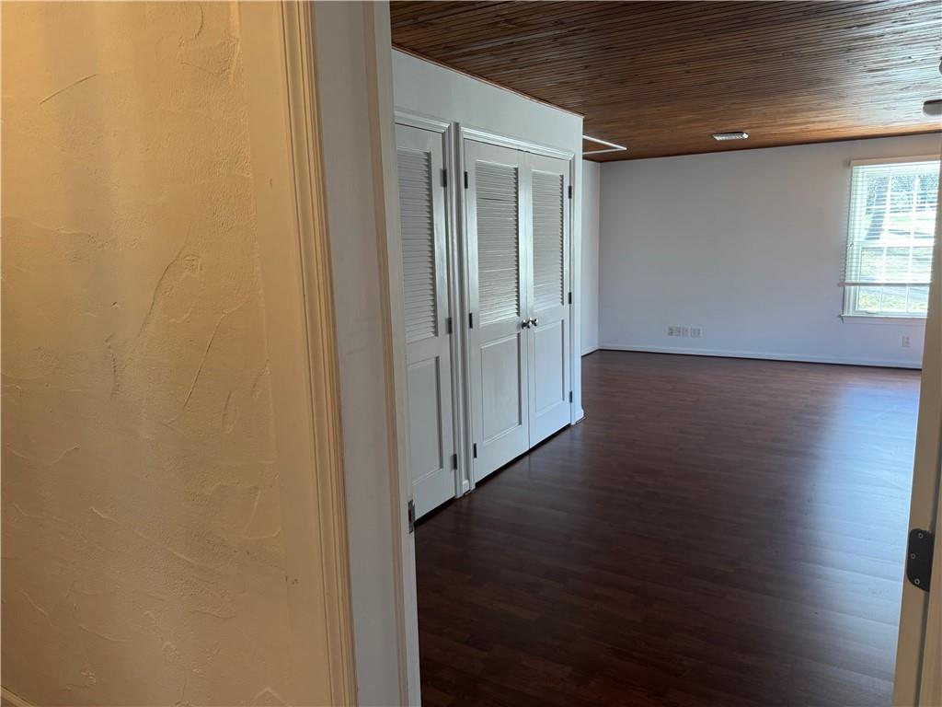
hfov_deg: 71.6
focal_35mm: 24
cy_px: 354
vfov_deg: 56.8
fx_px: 653
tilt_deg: -9.7
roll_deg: +2.6
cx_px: 471
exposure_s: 1/120
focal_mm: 6.76
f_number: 1.78
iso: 200
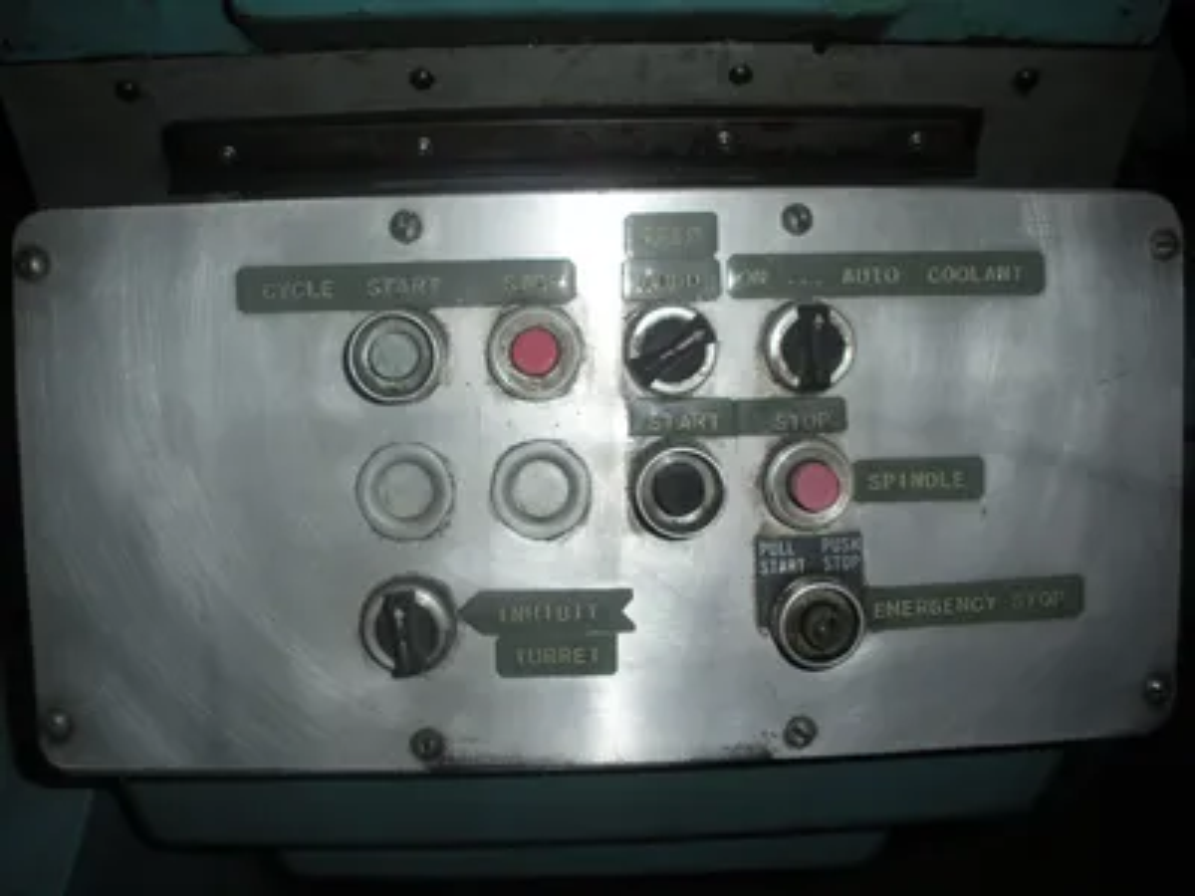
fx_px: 1243
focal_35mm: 36
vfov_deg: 39.7
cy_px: 448
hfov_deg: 51.4
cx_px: 598
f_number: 3.5
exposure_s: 1/60
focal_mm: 6.3
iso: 64
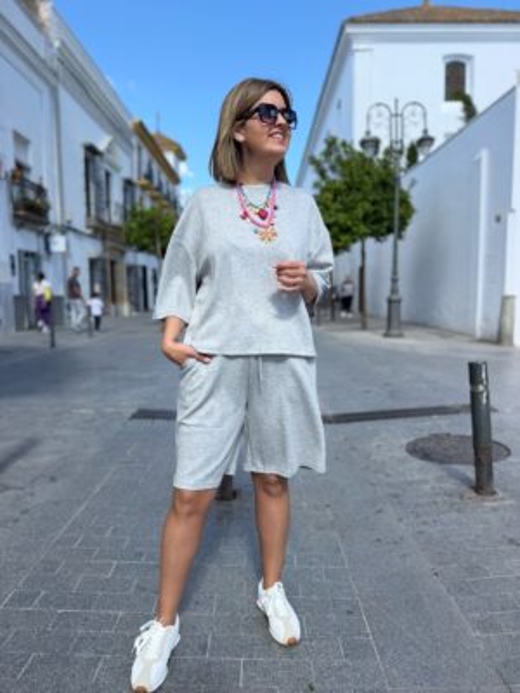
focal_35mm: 24
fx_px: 481
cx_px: 260
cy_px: 346
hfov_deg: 56.8
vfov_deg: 71.6
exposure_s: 1/2299
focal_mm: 6.76
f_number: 1.78
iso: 80
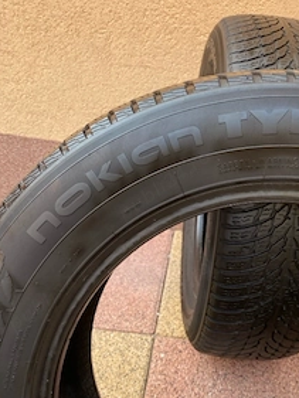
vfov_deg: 50.1
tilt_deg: -29.0
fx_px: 426
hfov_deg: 38.4
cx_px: 193
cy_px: 203
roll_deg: -7.5
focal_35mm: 37
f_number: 1.8
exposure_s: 1/121
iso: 80
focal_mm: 4.25
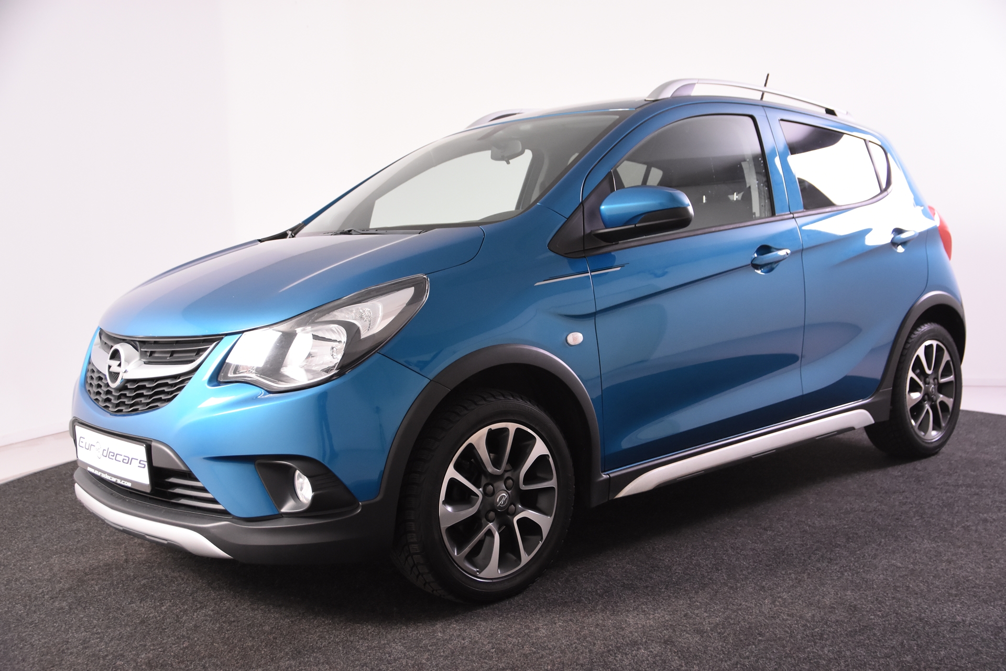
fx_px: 1090
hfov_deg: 49.6
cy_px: 336
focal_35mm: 39
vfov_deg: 34.2
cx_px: 503
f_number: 4
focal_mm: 26
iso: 1600
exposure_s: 1/60
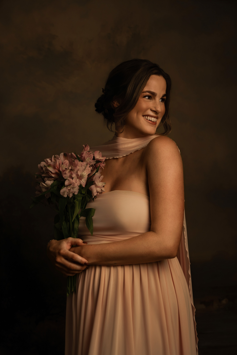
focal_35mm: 61
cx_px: 118
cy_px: 178
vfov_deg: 32.9
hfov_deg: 22.3
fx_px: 602
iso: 250
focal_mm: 61
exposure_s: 1/160
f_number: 4
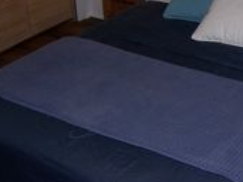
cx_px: 229
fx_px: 498
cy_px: 13
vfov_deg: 20.2
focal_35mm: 71
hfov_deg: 26.3
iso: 80
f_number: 2.8
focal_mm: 5.5
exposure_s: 1/60
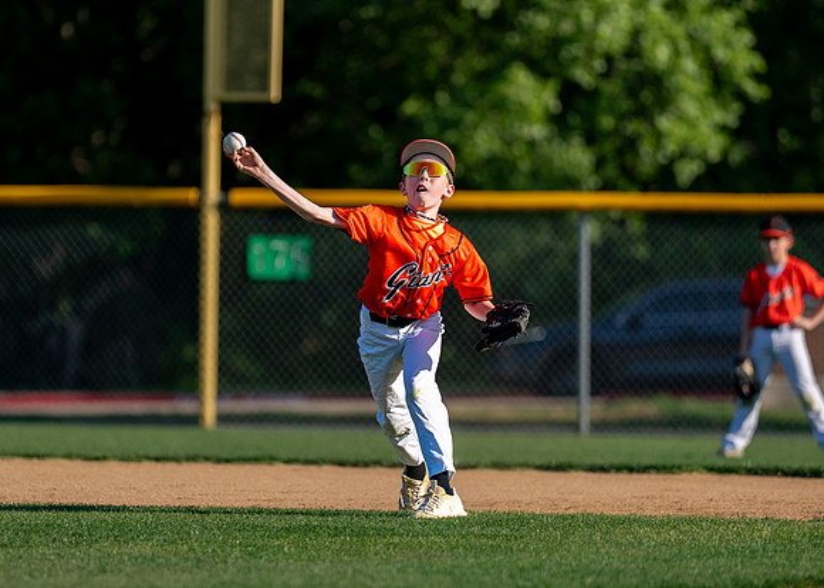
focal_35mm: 383
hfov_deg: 5.3
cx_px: 334
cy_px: 306
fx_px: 8971
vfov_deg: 3.8
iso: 160
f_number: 2.8
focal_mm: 200
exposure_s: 1/3200
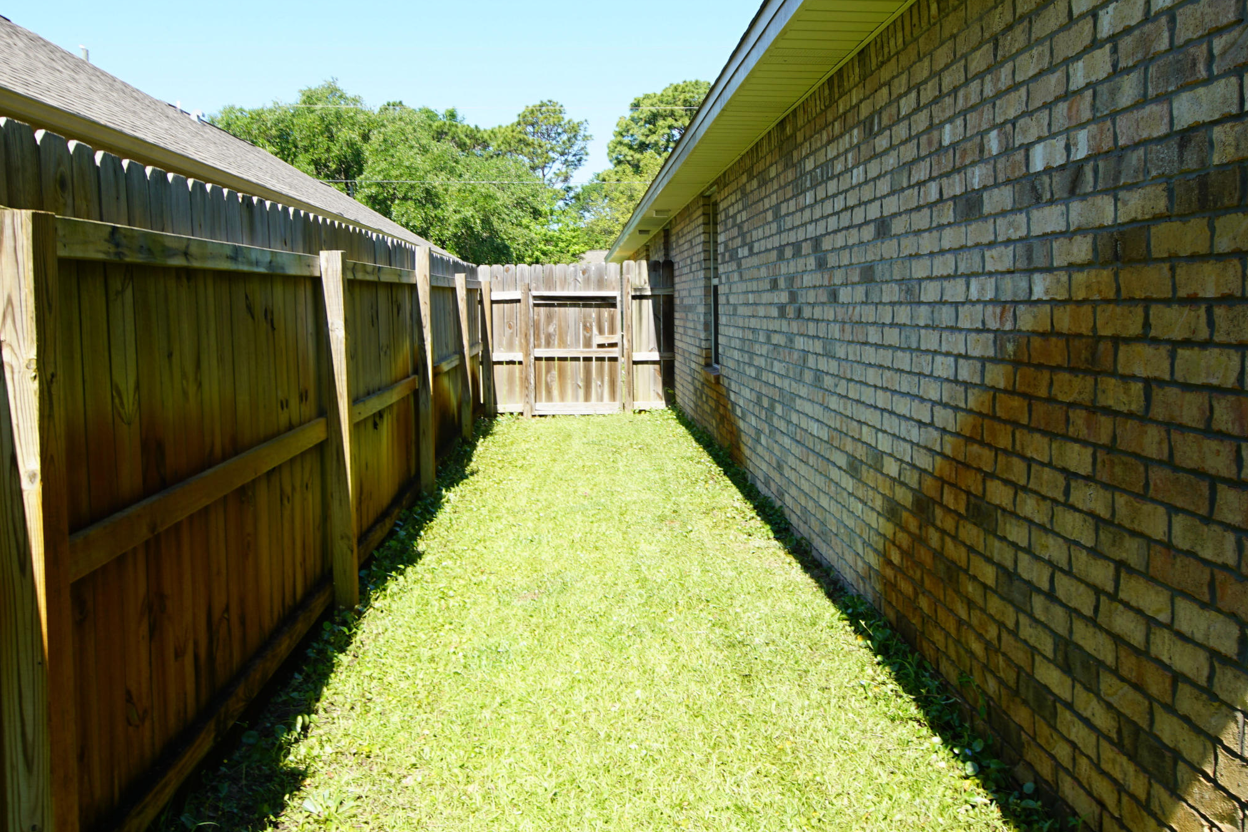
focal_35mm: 27
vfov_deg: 47.6
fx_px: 936
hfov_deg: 67.4
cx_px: 620
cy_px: 326
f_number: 7.1
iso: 100
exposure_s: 1/100
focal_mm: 12
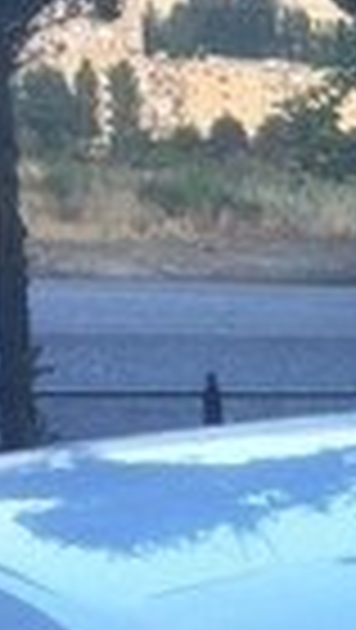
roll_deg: -3.7
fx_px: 2494
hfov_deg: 7.2
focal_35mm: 149
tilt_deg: -17.5
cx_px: 1073
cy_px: 920
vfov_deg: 13.6
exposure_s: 1/129
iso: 32
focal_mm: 4.15
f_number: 2.2
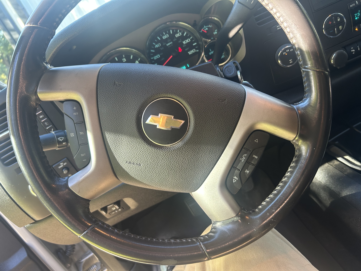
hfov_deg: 67.3
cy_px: 136
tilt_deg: -26.0
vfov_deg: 53.1
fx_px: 271
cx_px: 180
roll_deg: +27.0
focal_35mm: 26
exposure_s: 1/79
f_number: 1.5
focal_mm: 5.7
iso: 125
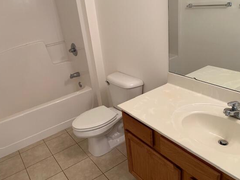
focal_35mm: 30
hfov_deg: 59.9
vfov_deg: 46.7
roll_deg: +7.2
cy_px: 97
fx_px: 208
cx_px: 112
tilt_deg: -26.4
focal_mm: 4.25
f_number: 1.8
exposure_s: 1/60
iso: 80
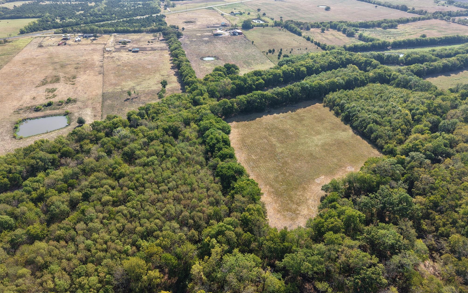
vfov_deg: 47.6
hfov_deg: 70.4
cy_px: 150
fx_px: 332
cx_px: 239
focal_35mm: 26
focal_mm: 8.67
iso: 100
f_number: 1.8
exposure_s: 1/1250
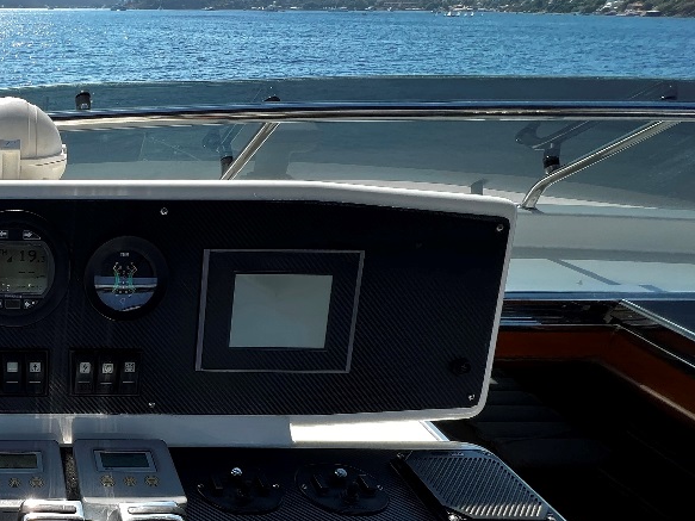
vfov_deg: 48.7
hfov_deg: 51.7
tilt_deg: -35.4
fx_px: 542
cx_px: -5
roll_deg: -1.5
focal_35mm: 27
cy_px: 408
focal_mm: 1.57
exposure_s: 1/464
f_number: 1.8
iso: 32
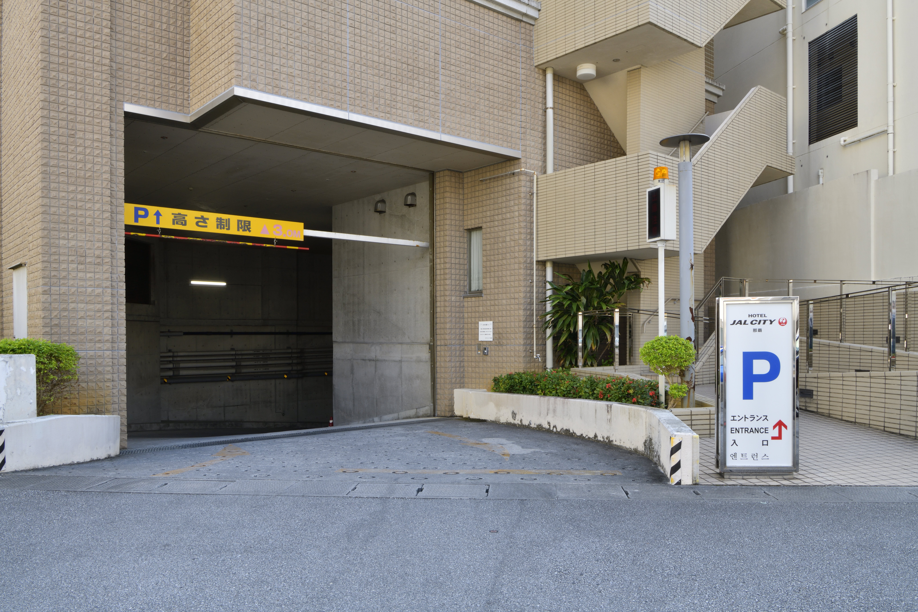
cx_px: 459
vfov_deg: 45.0
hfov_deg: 63.7
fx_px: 739
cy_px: 306
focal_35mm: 29
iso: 250
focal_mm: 29
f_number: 22
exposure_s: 1/30
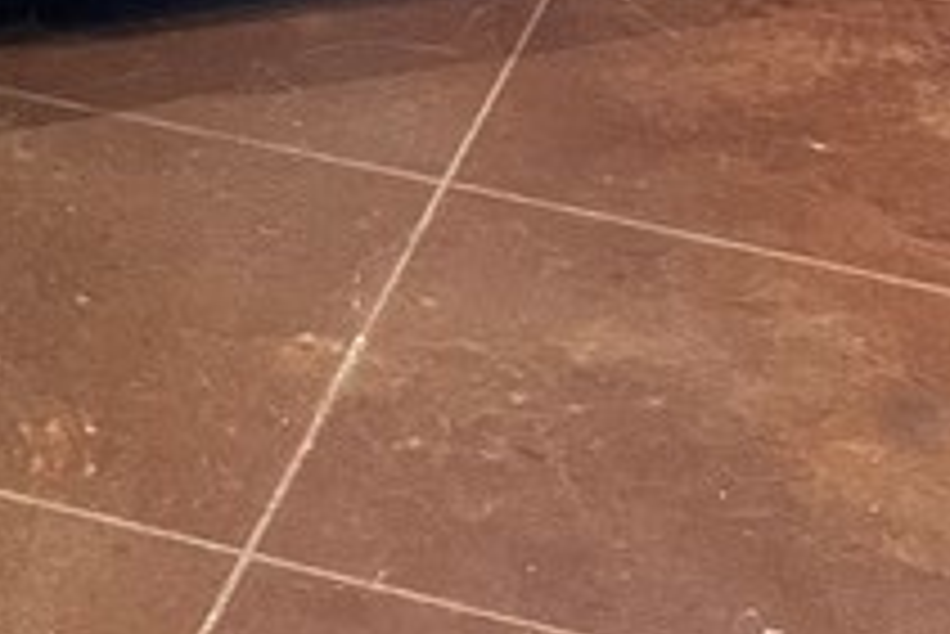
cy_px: -1048
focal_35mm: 131
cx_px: 90
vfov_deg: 9.1
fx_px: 3459
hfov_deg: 15.5
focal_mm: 4.2
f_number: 1.6
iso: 400
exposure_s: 1/40
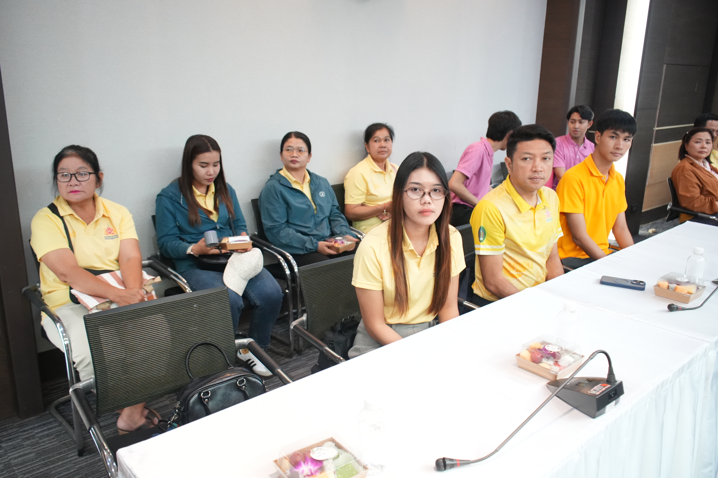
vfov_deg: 43.6
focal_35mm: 30
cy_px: 239
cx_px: 359
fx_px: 598
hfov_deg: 61.9
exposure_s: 1/160
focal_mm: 30
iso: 5000
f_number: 4
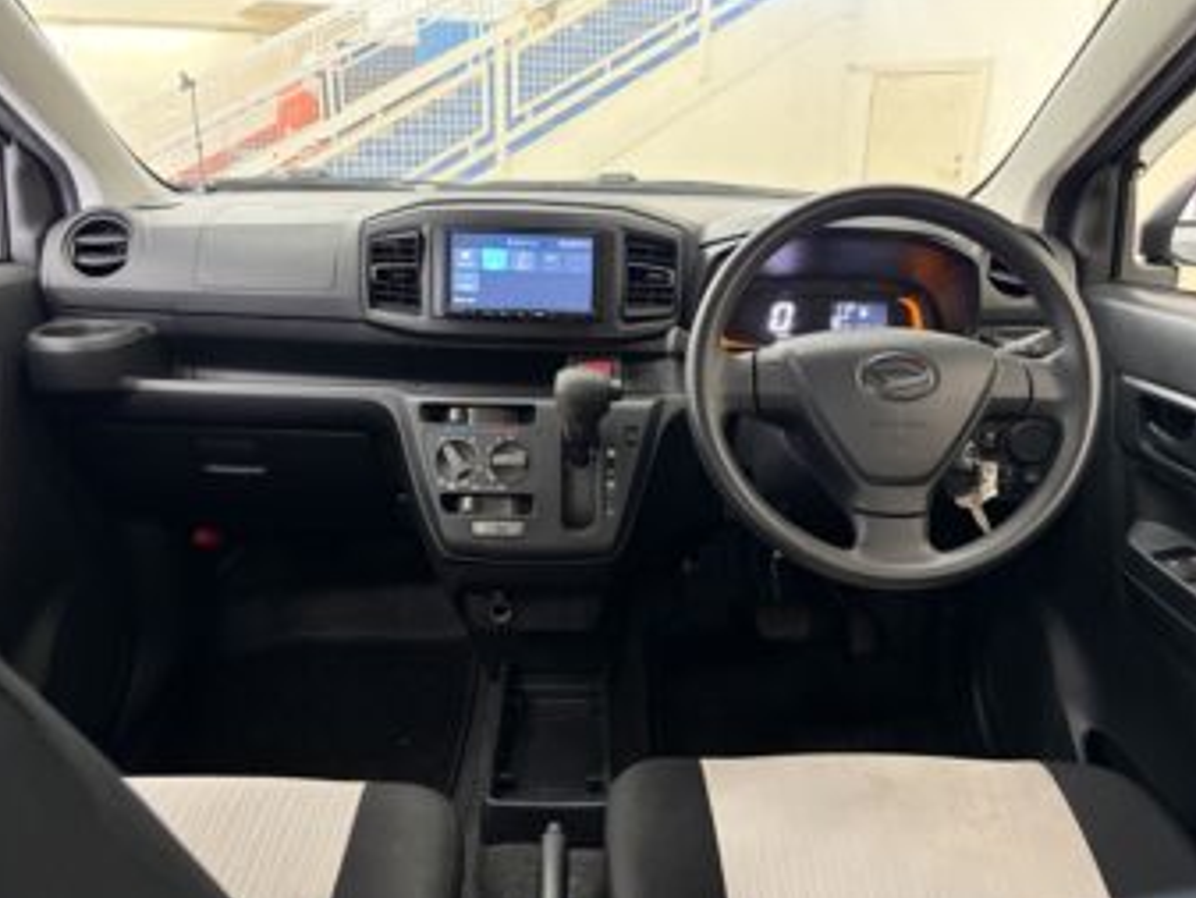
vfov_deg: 51.4
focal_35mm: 27
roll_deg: -0.4
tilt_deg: -19.2
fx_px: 933
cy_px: 449
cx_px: 582
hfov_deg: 65.3
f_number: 1.6
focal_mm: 5.96
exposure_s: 1/33
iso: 500
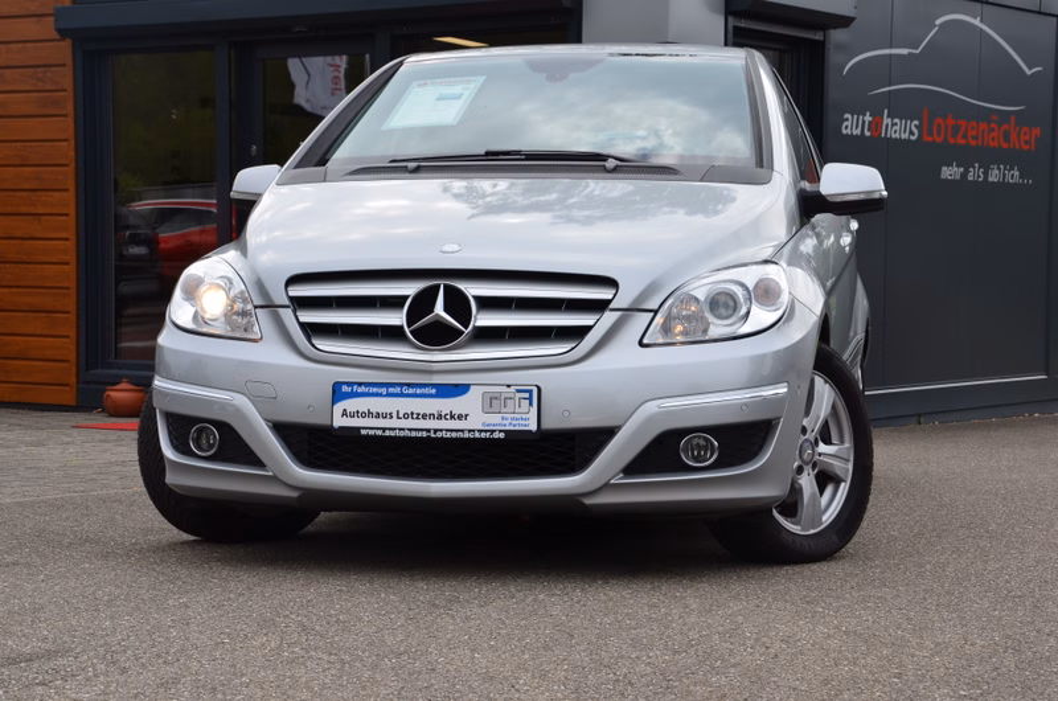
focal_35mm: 75
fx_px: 2200
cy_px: 350
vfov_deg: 18.1
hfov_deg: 27.0
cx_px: 529
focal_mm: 50
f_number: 11
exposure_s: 1/125
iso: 160
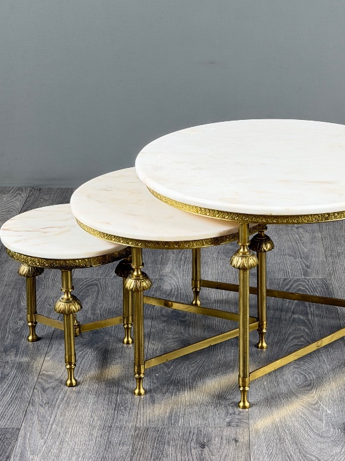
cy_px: 135
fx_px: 1077
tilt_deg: -16.5
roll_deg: -1.0
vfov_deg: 24.0
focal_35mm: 81
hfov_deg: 18.2
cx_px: 225
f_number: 1.78
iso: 125
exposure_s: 1/50
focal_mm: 6.76
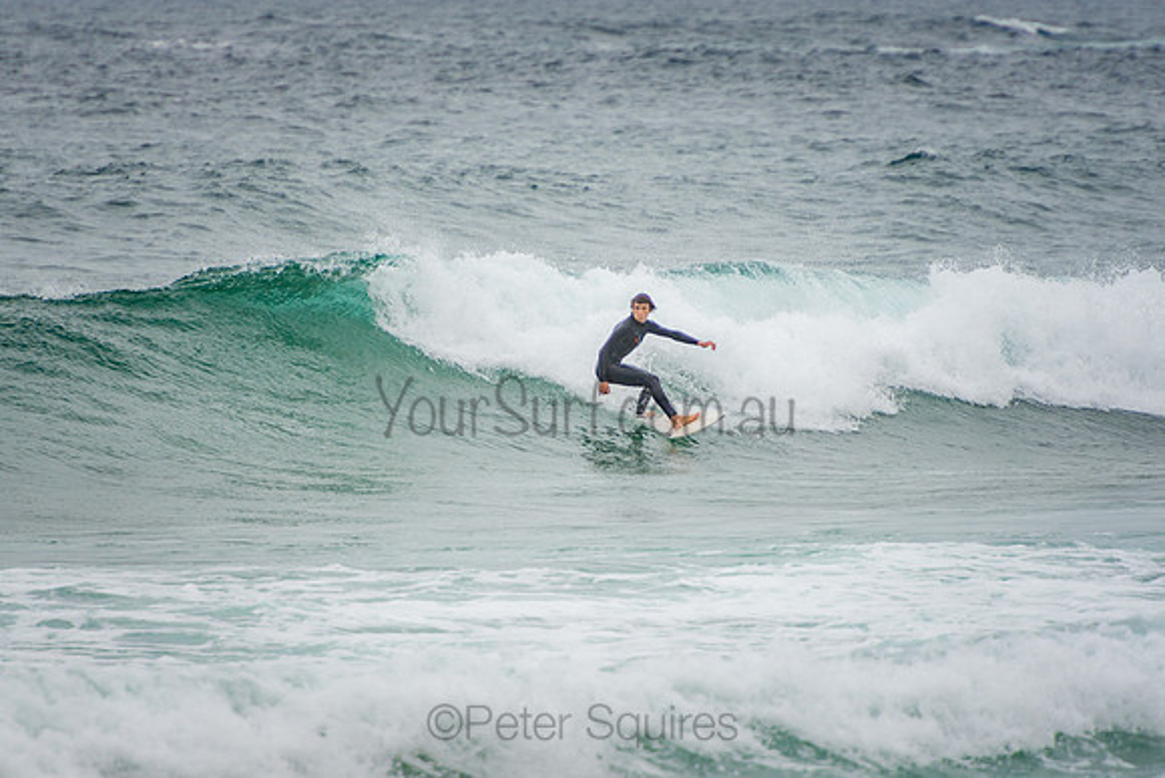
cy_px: 376
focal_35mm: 617
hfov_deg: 3.3
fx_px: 19986
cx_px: 603
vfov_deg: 2.2
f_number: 5.6
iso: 250
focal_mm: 390
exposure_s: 1/1600
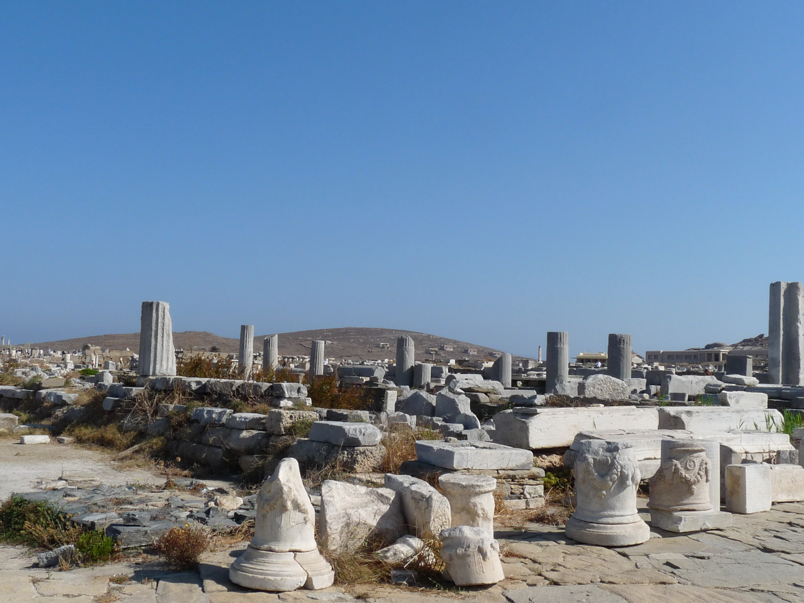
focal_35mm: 39
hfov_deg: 47.9
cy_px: 302
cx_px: 402
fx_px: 906
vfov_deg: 36.8
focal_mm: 4.8
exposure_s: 1/400
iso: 100
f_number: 7.1
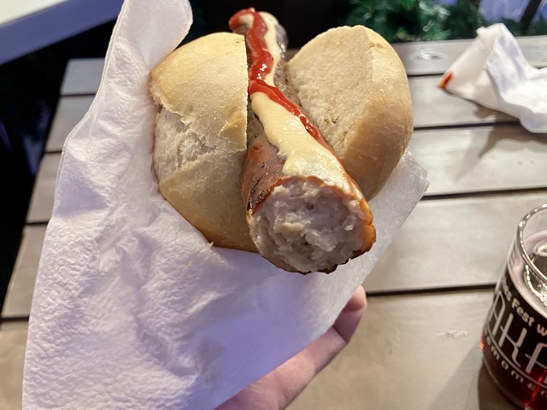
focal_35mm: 28
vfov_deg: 49.7
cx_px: 274
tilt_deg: -38.7
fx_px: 442
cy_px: 205
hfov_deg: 63.4
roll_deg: +1.8
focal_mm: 3.99
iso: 160
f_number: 1.8
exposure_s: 1/50
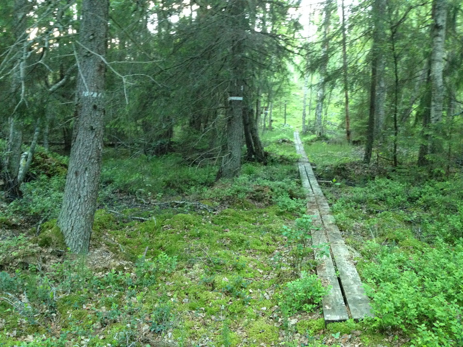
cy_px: 174
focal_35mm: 35
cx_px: 232
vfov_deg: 40.7
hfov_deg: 52.6
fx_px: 468
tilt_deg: -8.6
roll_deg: -0.7
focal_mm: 4.28
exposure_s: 1/20
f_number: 2.4
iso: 320
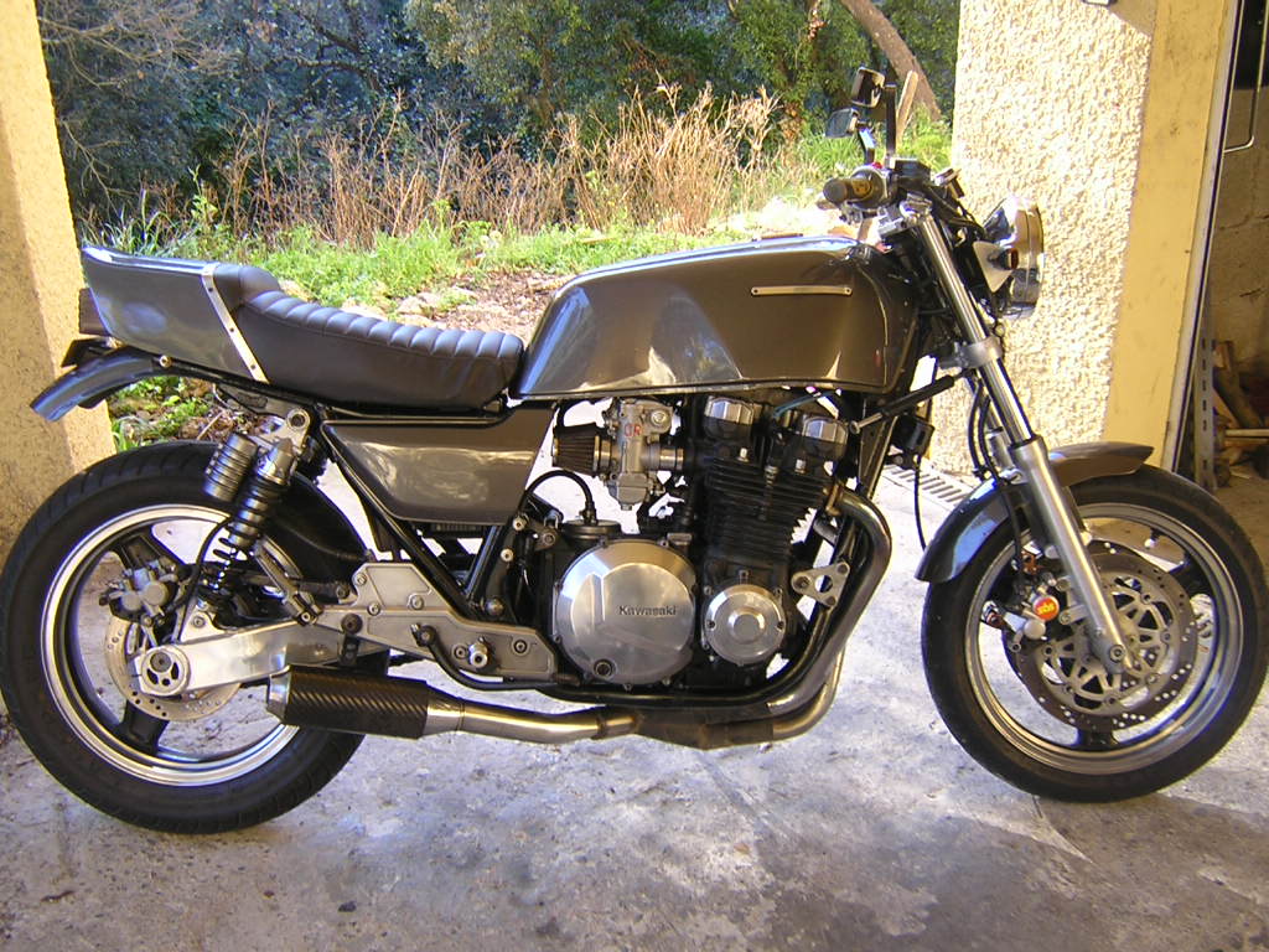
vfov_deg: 39.7
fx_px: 1320
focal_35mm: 36
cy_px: 476
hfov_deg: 51.4
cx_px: 634
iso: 100
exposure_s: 1/40.2
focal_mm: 4.7
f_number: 2.6
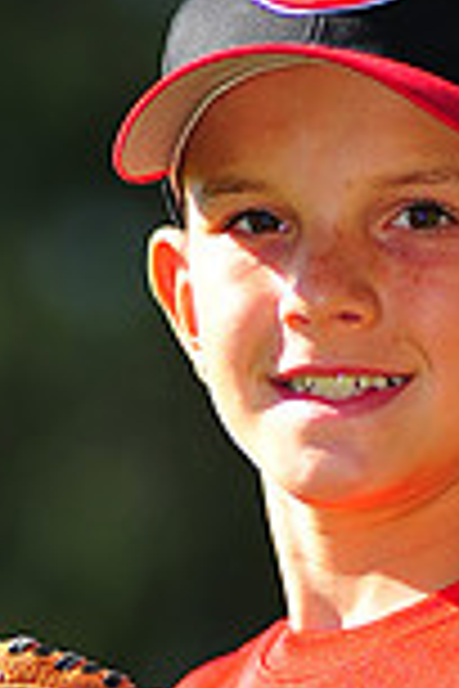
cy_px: 769
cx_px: 306
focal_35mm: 683
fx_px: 13061
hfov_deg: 2.0
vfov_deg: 3.0
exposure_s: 1/1250
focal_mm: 180
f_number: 3.5
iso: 200
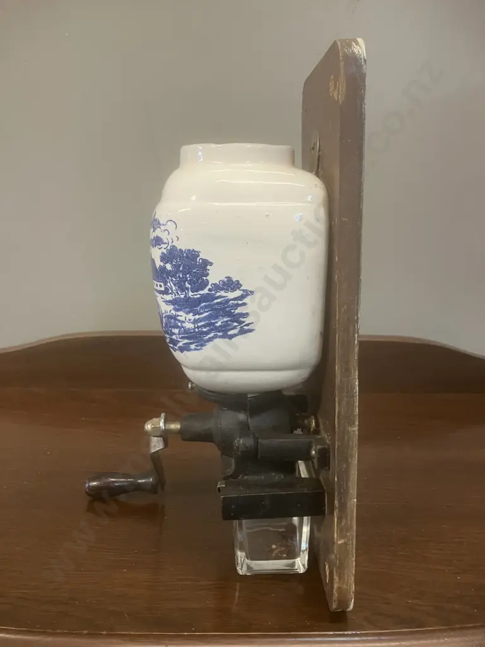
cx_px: 242
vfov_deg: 63.4
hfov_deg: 49.7
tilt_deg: -13.3
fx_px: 523
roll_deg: -2.5
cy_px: 324
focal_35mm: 28
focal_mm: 3.99
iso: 200
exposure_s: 1/50
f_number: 1.8
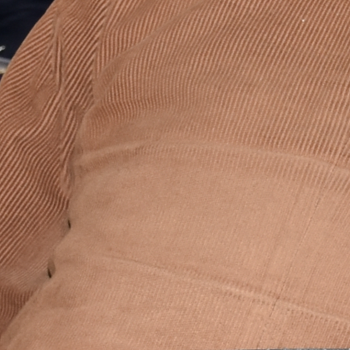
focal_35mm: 288
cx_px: 212
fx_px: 3294
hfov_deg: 6.1
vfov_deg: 6.1
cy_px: 182
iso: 250
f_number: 5.6
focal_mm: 24
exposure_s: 1/80
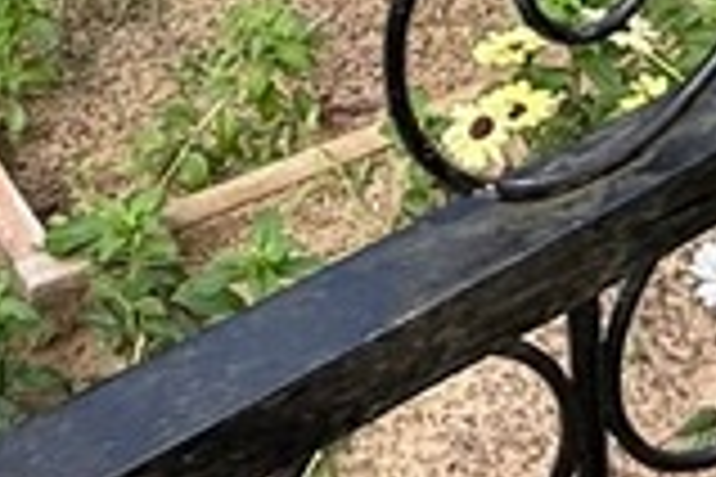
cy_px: -450
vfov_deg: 12.8
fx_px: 1869
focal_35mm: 94
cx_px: 383
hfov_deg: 21.7
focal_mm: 2.22
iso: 50
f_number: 2.2
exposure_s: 1/149
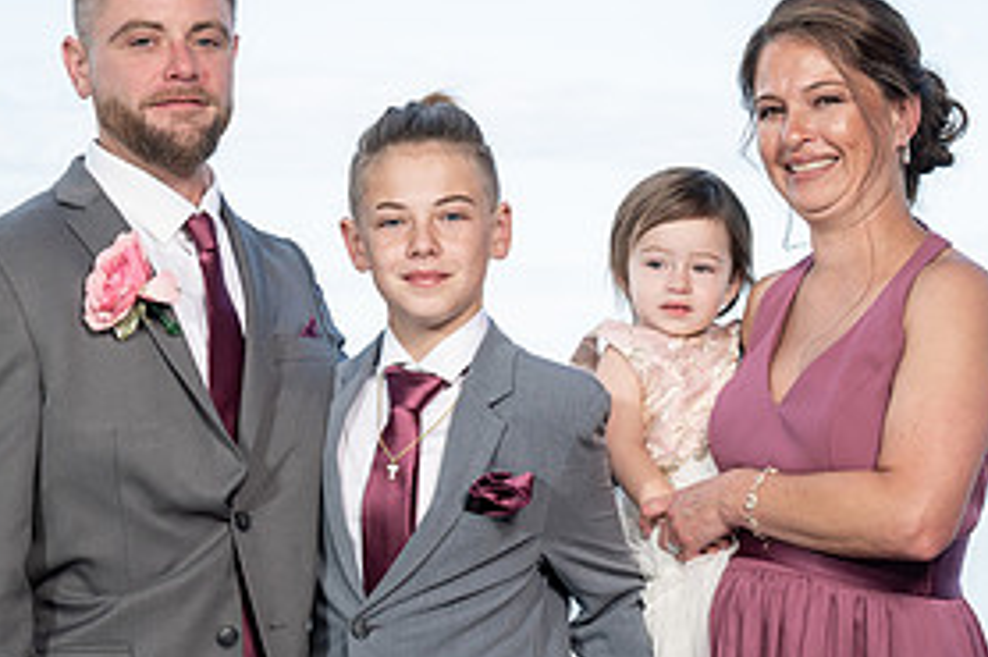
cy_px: 311
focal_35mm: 118
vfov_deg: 11.6
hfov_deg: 17.3
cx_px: 596
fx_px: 3236
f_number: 5.6
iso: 100
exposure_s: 1/200
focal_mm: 56
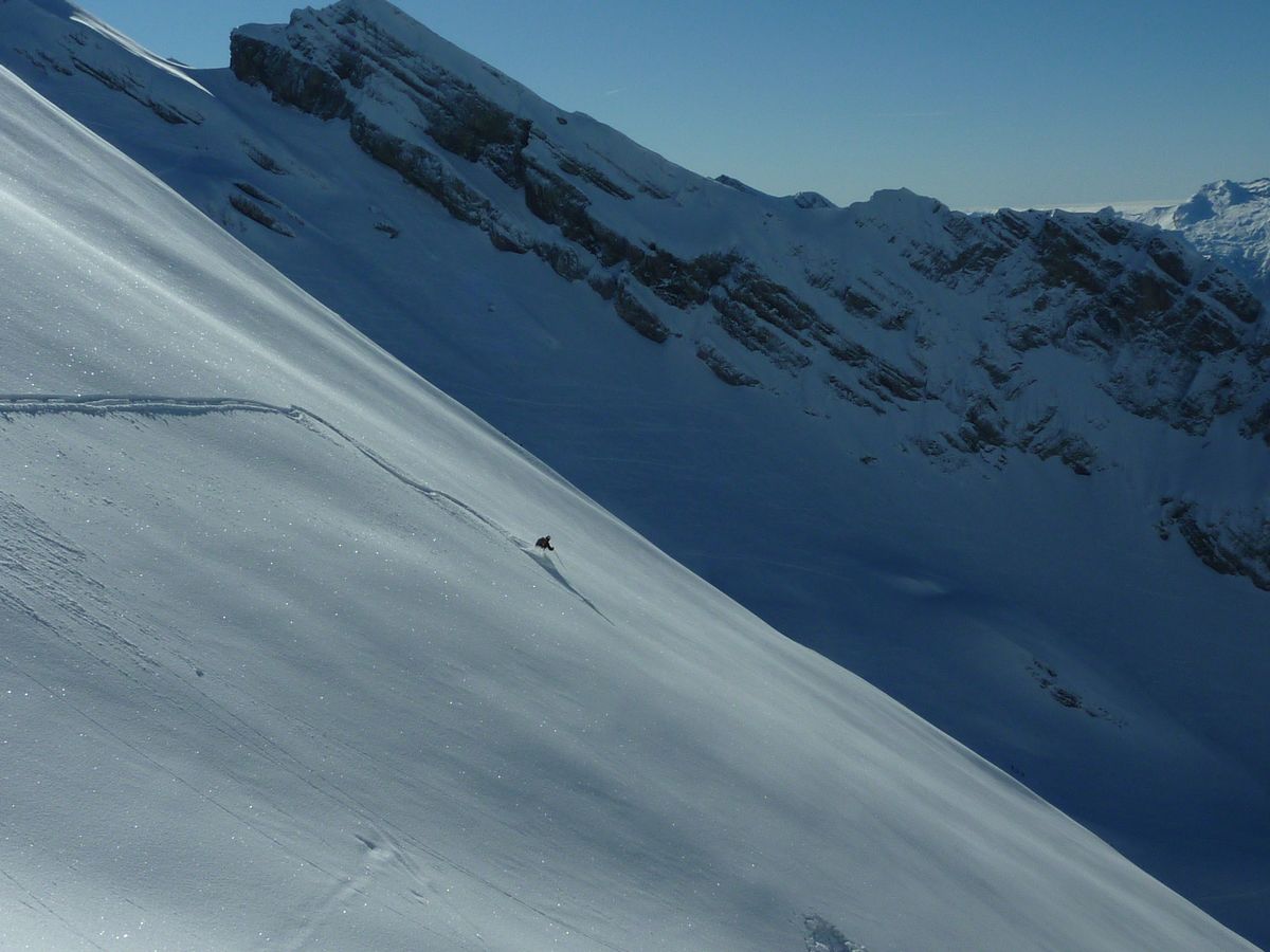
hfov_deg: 49.0
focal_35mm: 38
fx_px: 1394
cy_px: 476
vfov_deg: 37.7
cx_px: 635
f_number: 6.3
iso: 80
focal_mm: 4.4
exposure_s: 1/1000
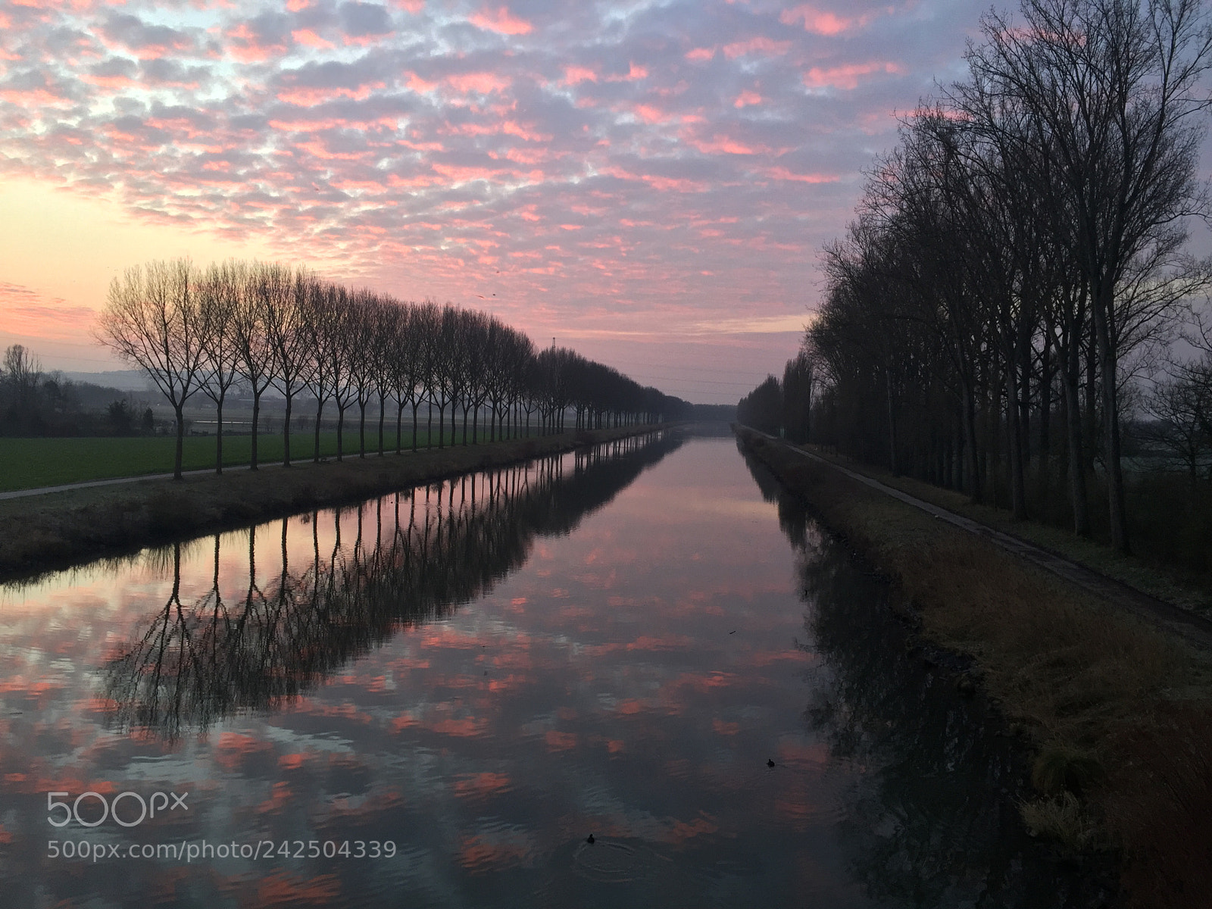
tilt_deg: -1.5
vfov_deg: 48.2
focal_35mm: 29
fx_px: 1015
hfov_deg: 61.7
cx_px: 606
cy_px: 454
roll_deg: -1.5
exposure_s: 1/33
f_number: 2.2
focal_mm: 4.15
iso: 50
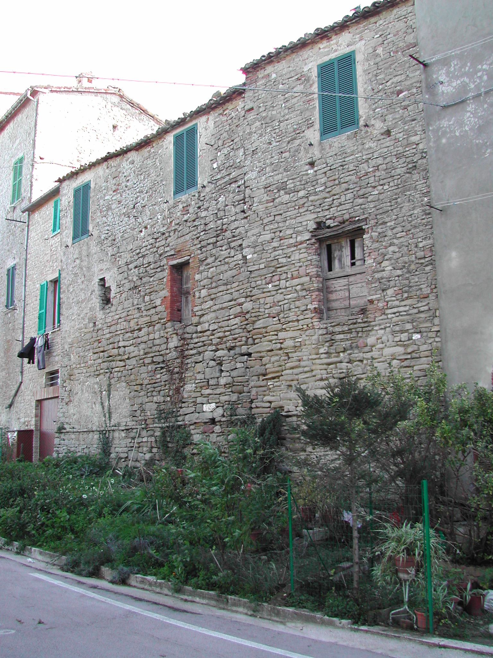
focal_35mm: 38
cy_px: 329
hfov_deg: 37.7
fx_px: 722
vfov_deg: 49.0
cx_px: 246
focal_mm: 8
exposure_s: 1/112
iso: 100
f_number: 2.8
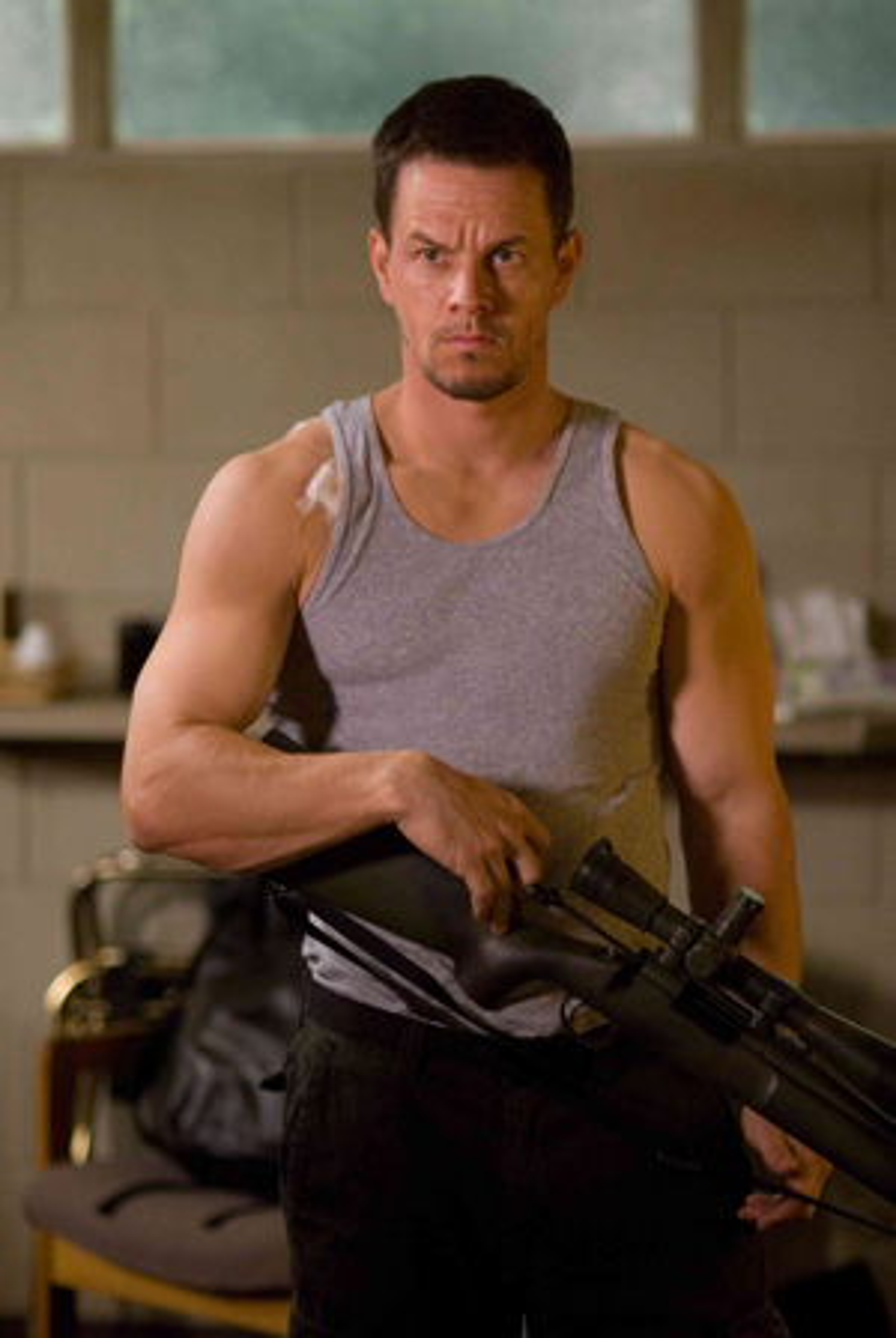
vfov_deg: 16.1
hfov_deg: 10.8
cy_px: 669
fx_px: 4745
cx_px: 448
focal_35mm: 128
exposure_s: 1/125
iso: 400
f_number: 2
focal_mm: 85
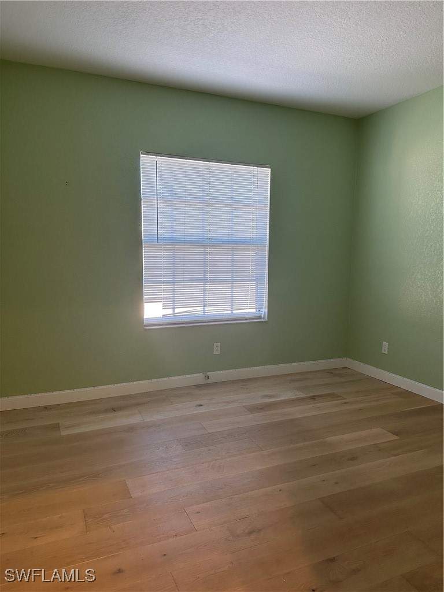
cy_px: 296
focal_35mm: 24
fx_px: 410
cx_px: 222
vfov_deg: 71.6
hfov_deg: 56.8
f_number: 1.78
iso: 160
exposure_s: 1/120
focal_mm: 6.86
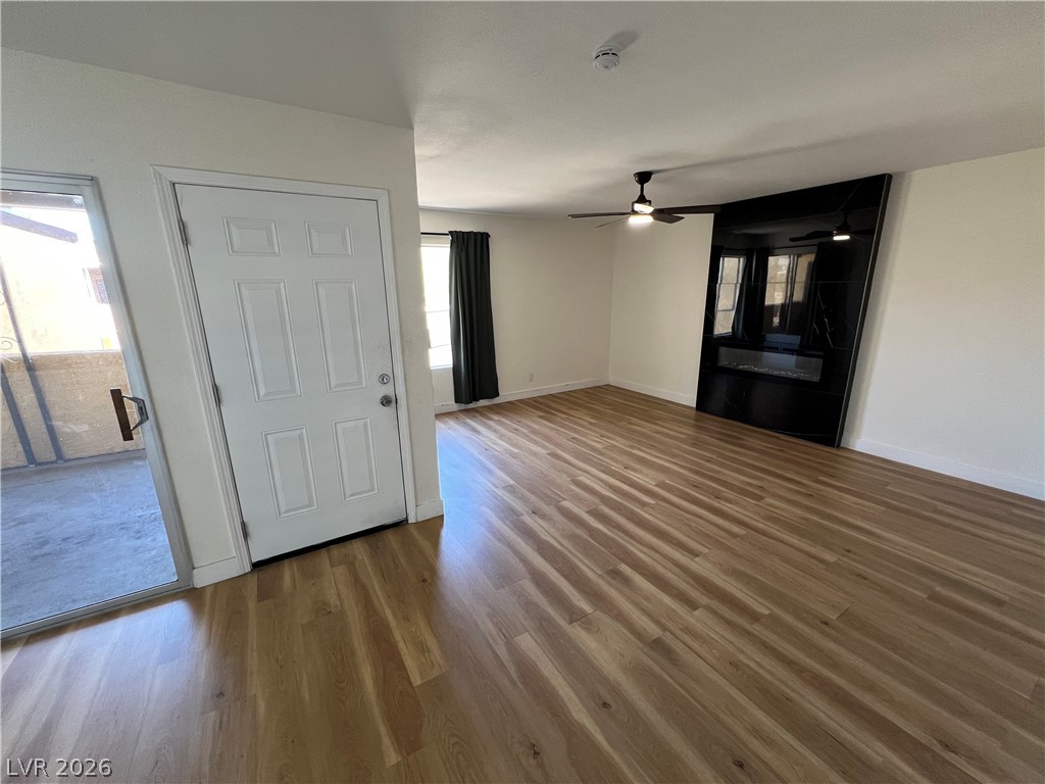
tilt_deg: -15.3
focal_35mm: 13
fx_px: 392
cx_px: 522
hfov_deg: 106.2
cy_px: 392
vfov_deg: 89.9
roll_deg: +0.2
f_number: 1.8
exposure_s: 1/91
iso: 250
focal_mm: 1.57
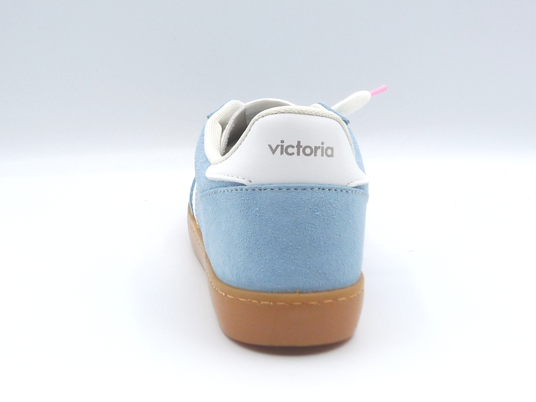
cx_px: 268
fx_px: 790
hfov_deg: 37.5
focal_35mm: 51
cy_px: 201
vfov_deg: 28.6
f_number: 5
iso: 100
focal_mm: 5.2
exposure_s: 1/250
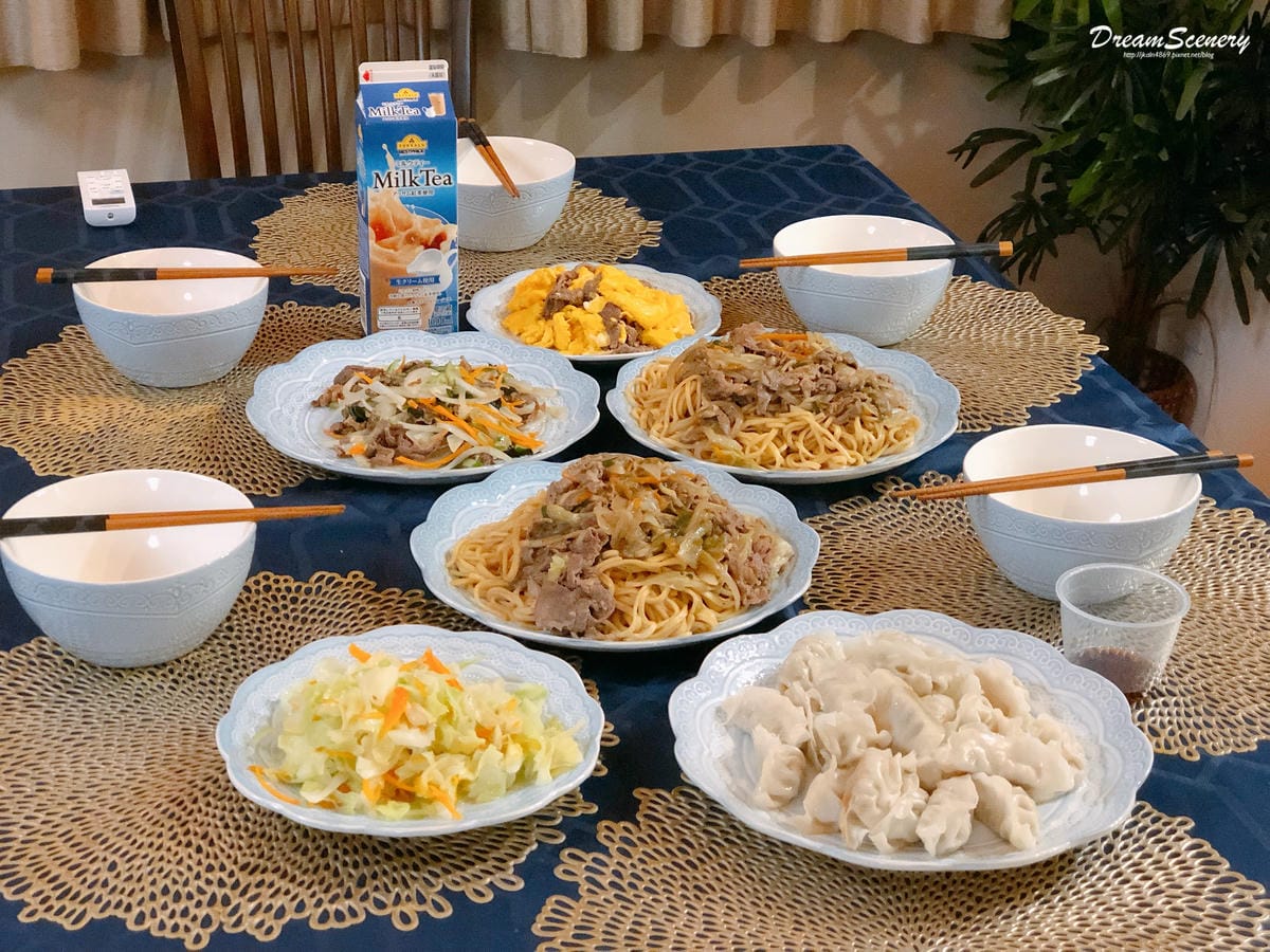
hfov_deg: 33.8
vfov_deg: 25.7
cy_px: 476
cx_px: 635
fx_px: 2091
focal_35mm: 57
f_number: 2.8
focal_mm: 6.6
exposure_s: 1/30
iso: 640
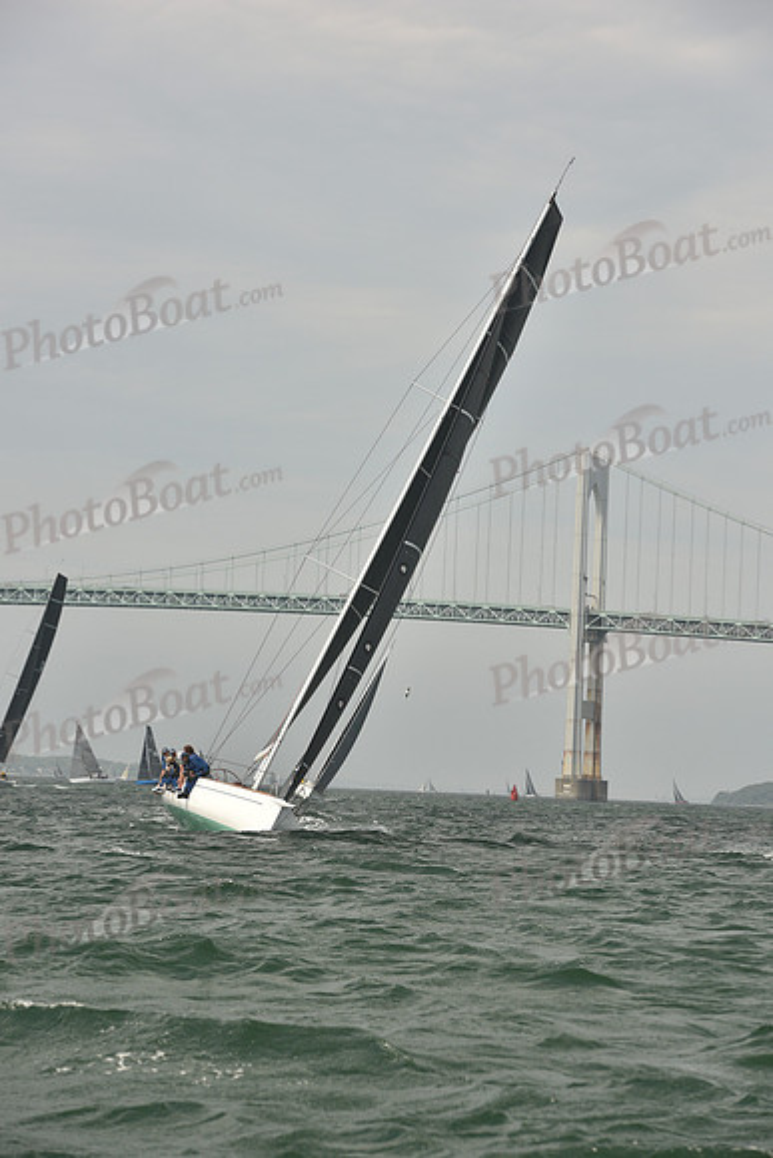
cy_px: 579
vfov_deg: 20.4
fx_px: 3219
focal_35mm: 100
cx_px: 386
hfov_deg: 13.7
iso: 250
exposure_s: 1/640
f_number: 6.3
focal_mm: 100
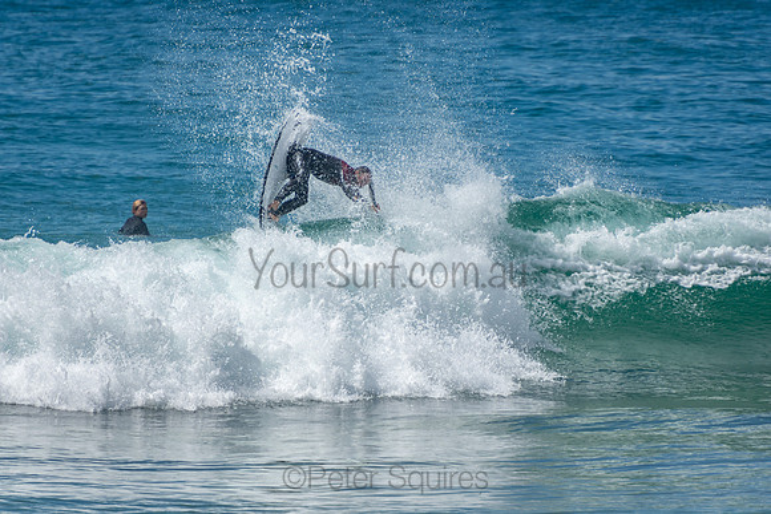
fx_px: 12852
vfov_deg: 2.3
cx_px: 386
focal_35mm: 600
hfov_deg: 3.4
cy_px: 257
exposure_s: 1/1250
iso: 125
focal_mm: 400
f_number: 5.6
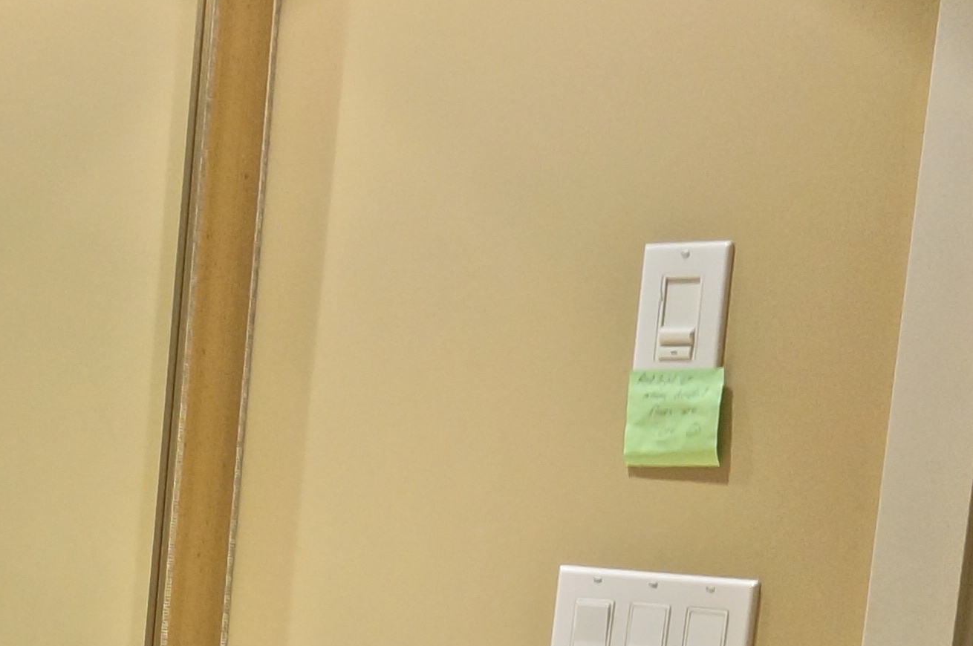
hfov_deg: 20.8
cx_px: -263
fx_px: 2429
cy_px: 895
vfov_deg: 14.4
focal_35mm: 90
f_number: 4
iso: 500
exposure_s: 1/60
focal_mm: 16
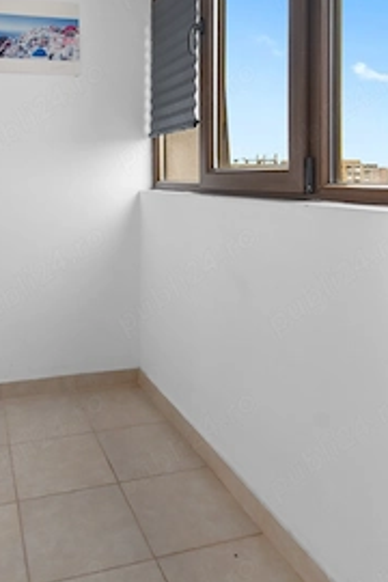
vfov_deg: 69.9
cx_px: 110
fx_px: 404
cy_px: 205
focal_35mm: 25
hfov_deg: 49.7
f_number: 8
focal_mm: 10
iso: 400
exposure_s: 1/20
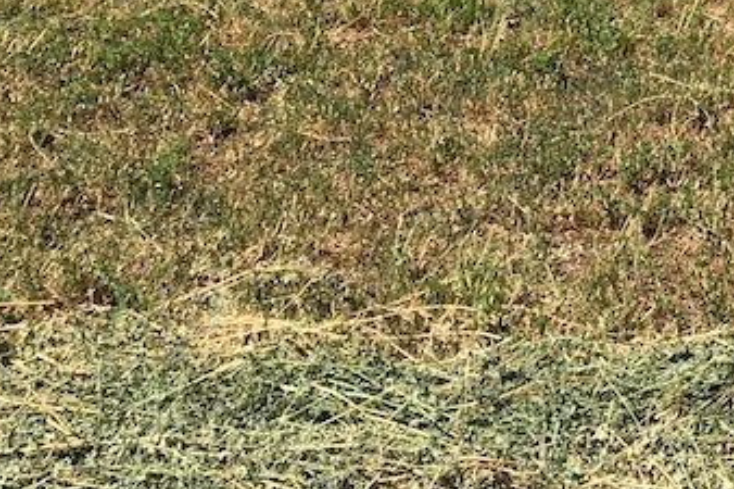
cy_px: -472
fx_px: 2425
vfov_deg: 10.6
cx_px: 1241
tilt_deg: -0.9
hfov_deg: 15.3
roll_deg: +0.7
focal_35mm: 119
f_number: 2.2
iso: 25
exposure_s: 1/1923
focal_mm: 4.15
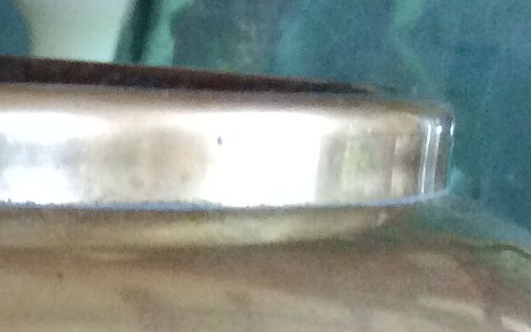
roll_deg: -2.9
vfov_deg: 8.1
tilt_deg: -22.2
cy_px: 801
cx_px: -365
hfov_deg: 13.0
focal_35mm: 149
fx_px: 2156
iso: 200
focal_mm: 3.3
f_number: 2.4
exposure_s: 1/25
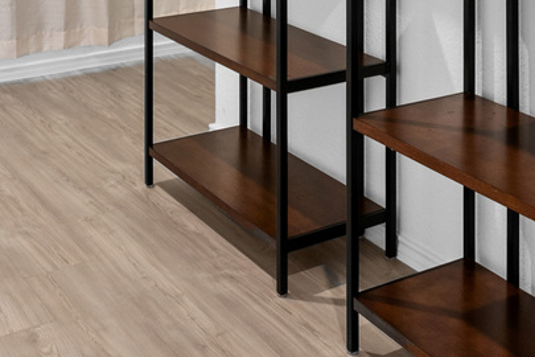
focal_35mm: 64
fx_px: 951
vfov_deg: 18.4
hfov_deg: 31.4
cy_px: -202
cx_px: 277
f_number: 7.1
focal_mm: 16
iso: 320
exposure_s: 1/2.5
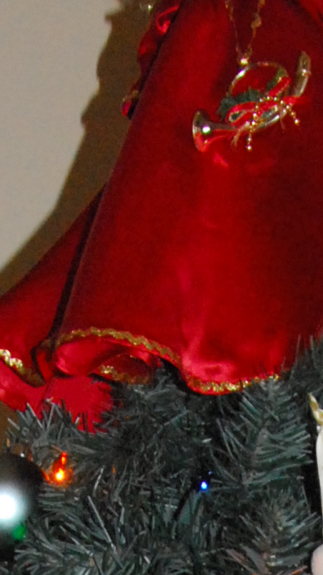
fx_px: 2770
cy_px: 1023
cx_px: 304
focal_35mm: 182
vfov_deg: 11.1
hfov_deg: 6.7
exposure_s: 1/60
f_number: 5.6
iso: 1600
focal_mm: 24
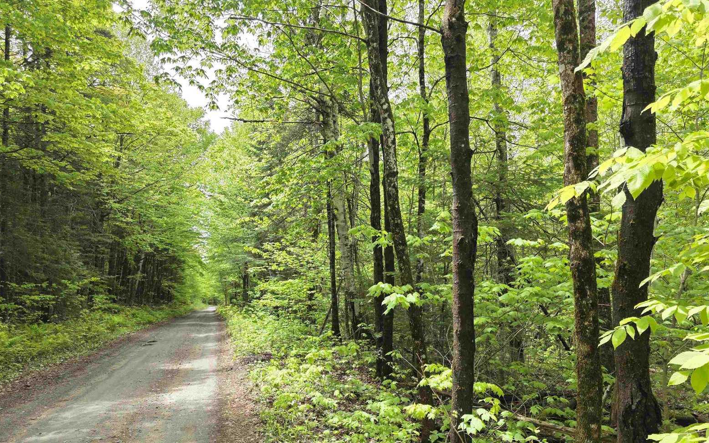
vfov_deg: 49.0
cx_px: 357
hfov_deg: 72.5
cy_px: 265
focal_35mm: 25
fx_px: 483
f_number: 1.7
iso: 40
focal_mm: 6.3
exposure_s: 1/359
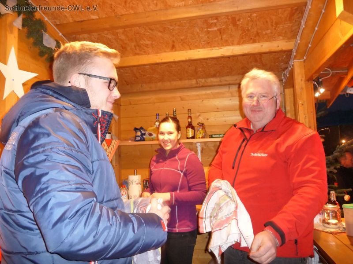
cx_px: 176
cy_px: 132
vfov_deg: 49.7
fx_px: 286
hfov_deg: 63.4
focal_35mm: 28
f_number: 3.3
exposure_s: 1/30
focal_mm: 4.7
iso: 320
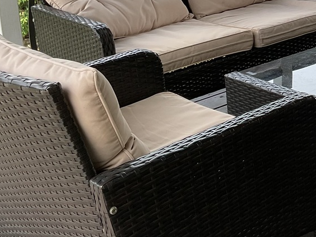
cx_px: 325
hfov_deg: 24.9
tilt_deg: -12.4
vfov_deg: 19.3
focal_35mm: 74
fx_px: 676
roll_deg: +1.4
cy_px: 1
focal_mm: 3
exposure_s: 1/331
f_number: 1.8
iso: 16
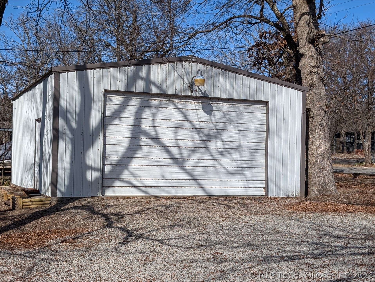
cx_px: 188
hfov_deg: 38.9
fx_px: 531
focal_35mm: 49
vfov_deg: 29.7
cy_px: 141
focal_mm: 6.9
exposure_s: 1/1453
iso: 23
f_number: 1.68
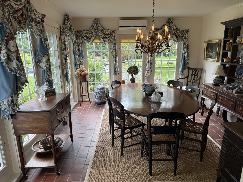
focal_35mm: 24
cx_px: 122
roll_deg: +0.5
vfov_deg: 56.8
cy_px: 91
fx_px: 168
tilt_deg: -13.3
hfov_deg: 71.6
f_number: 1.78
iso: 100
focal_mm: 6.76
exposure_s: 1/120
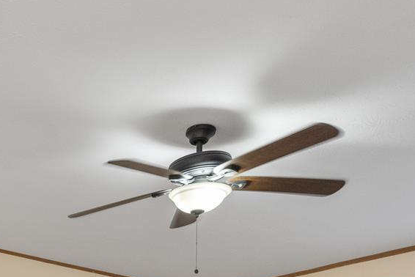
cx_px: -117
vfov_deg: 25.8
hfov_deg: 33.0
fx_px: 519
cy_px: 358
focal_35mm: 45
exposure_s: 1/100
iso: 800
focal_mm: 17
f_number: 5.6
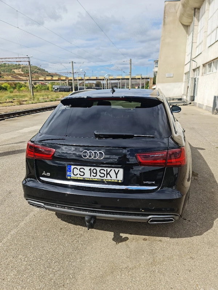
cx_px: 109
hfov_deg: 54.9
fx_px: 210
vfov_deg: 69.4
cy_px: 145
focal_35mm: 25
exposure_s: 1/1111
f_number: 1.8
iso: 50
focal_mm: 7
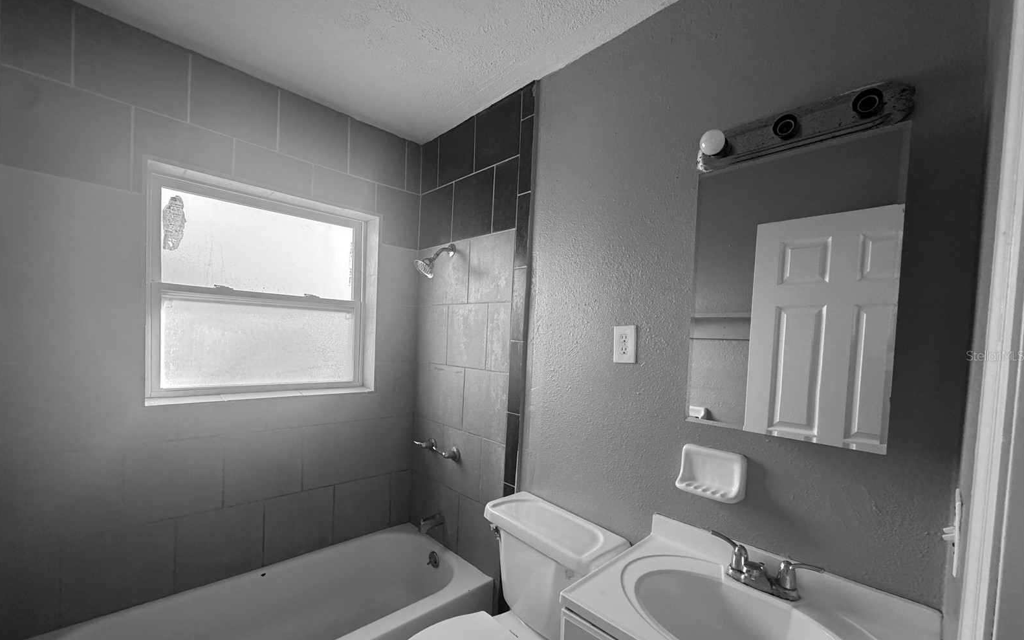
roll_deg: -2.2
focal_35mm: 15
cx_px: 510
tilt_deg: -2.5
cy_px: 355
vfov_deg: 74.5
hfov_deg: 101.5
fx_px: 419
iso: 320
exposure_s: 1/96
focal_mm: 2.22
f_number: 2.2
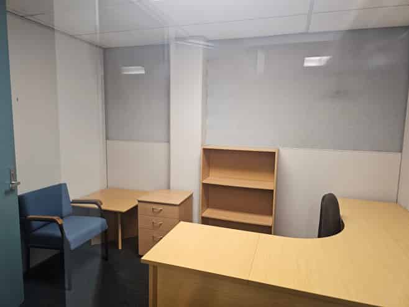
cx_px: 204
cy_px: 154
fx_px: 272
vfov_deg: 58.8
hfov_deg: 73.9
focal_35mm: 23
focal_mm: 6.3
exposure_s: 1/100
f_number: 1.7
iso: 200
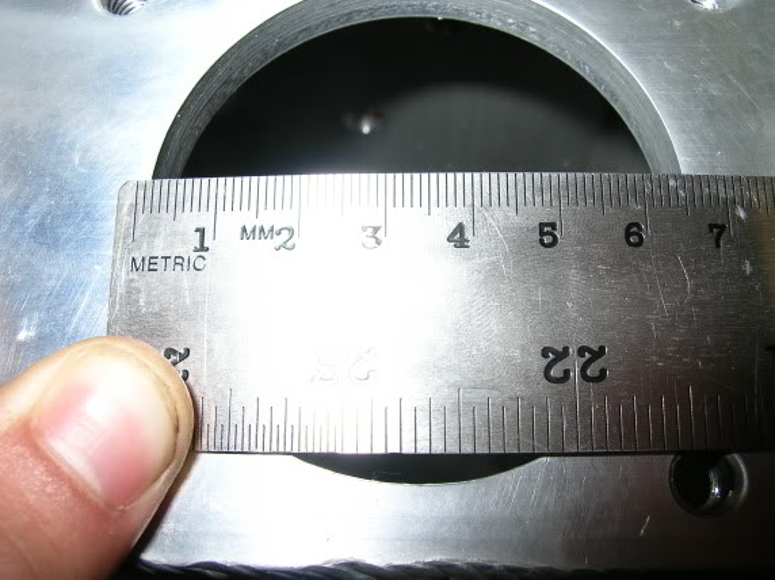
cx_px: 388
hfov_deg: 51.4
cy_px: 290
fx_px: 805
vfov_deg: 39.6
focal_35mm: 36
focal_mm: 6
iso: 50
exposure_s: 1/60.1
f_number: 3.7
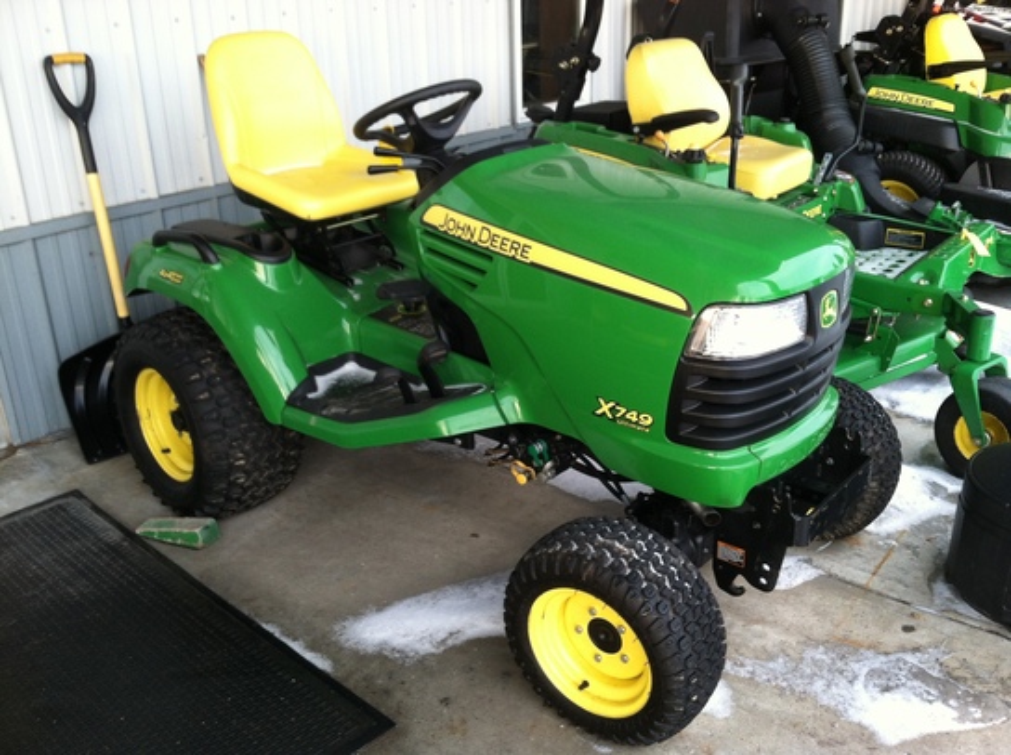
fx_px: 1020
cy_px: 378
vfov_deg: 40.6
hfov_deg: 52.7
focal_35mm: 35
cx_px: 506
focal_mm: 3.85
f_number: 2.8
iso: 100
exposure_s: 1/24
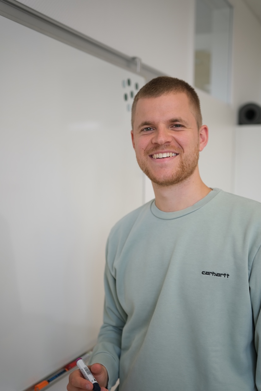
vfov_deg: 41.9
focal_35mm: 47
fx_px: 511
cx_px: 130
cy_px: 196
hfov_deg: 28.6
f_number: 1.8
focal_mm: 31
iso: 160
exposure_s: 1/250
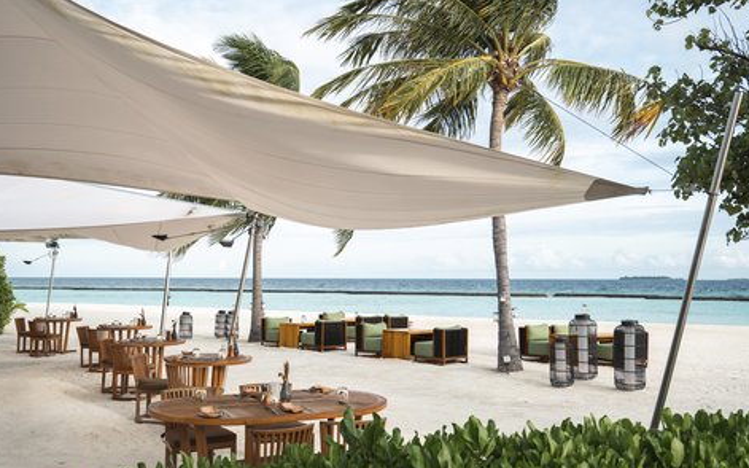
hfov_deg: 52.7
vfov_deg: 34.4
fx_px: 755
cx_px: 355
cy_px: 228
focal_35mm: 37
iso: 200
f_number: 5
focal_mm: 34
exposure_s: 1/250
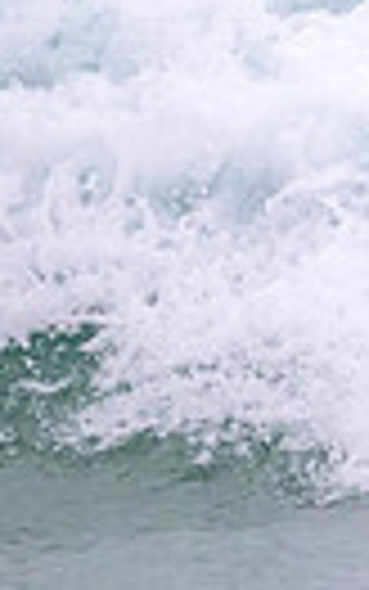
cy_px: 128
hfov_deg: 0.4
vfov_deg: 0.6
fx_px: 58006
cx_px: 936
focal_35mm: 3609
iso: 10000
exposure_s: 1/1250
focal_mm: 800
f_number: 11
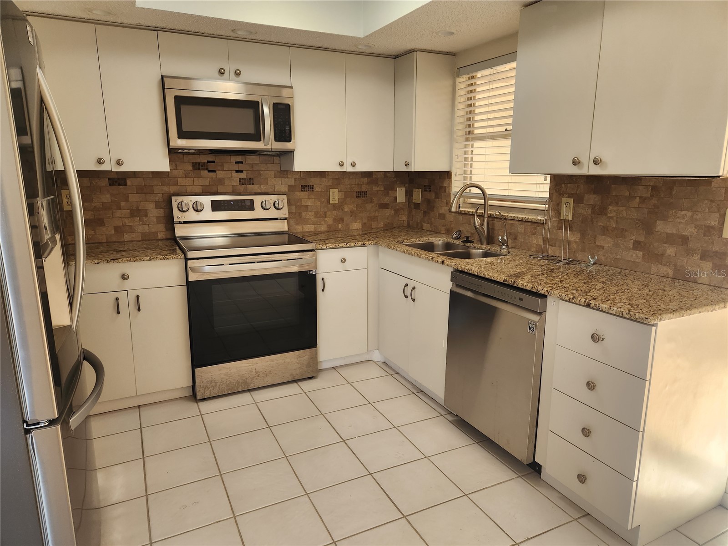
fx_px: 484
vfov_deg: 58.9
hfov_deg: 73.9
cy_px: 273
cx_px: 364
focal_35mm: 23
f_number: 1.8
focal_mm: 5.4
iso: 125
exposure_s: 1/180
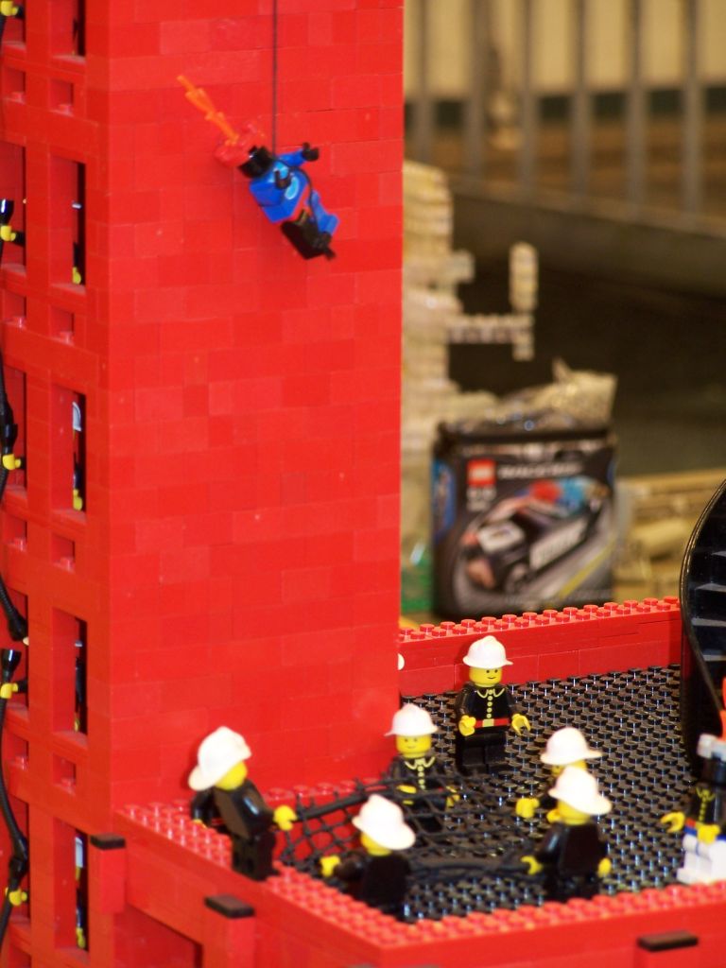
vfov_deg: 10.5
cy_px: 484
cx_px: 363
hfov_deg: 7.9
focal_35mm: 189
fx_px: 5285
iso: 80
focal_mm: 31.3
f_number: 3.2
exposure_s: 1/4
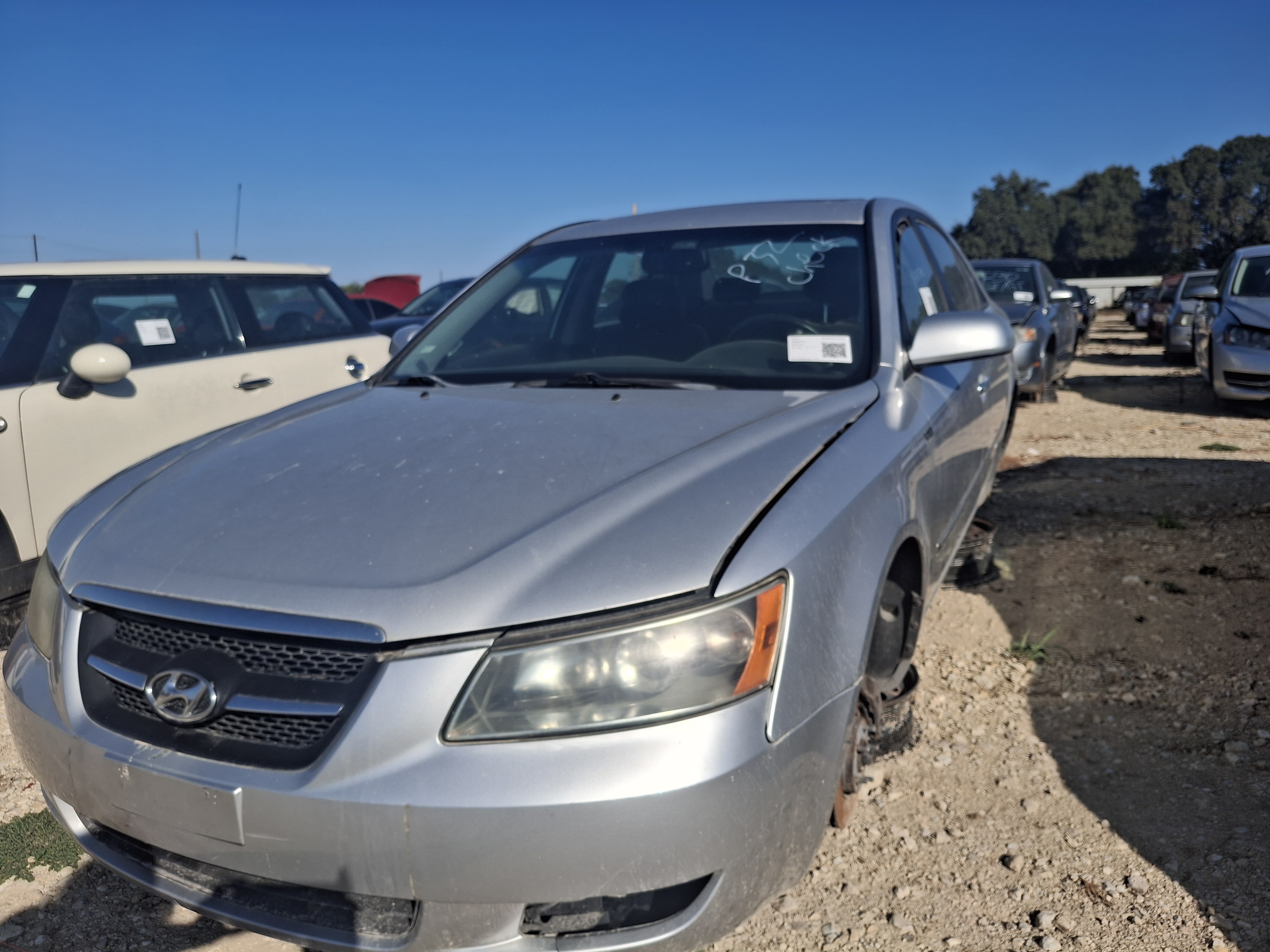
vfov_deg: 54.9
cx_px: 635
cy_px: 476
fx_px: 917
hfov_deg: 69.4
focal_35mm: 25
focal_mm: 4.69
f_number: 1.8
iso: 32
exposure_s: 1/3195
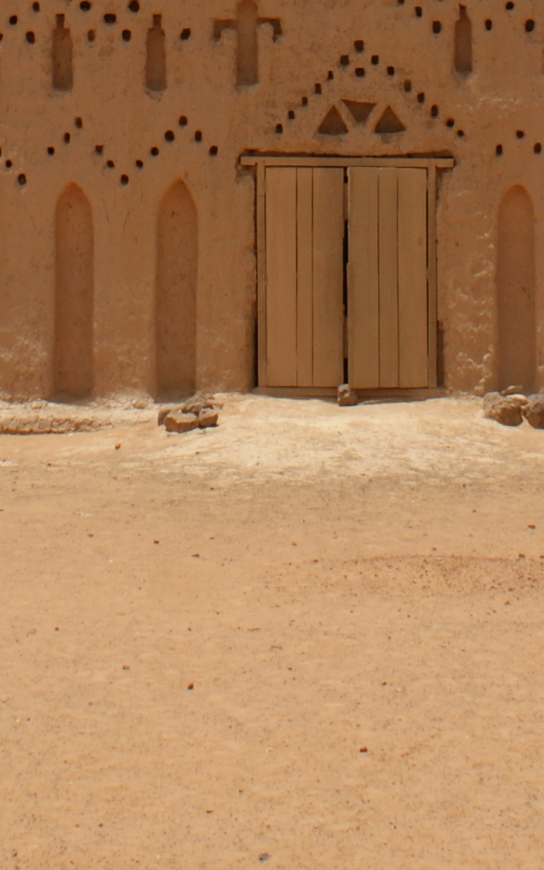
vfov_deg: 14.8
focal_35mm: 137
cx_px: 294
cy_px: -121
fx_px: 3251
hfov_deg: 9.6
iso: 100
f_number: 10
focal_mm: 22
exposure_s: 1/160
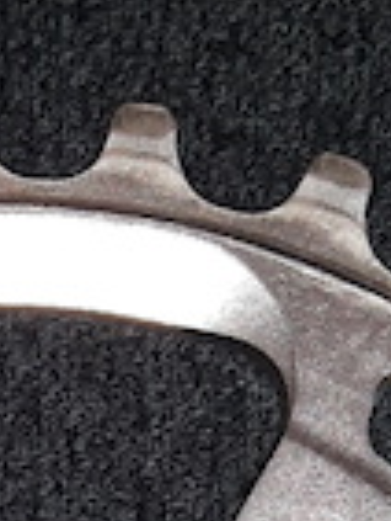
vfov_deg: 10.7
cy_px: 872
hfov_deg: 8.4
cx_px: -44
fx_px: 2647
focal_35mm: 176
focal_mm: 3.7
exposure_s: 1/100
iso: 50
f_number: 1.9
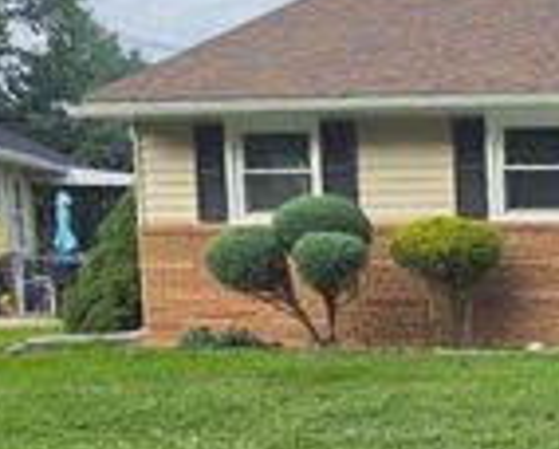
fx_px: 1309
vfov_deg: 19.2
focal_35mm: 79
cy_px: 376
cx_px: 890
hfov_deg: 20.0
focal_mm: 6.3
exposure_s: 1/359
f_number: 1.7
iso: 25
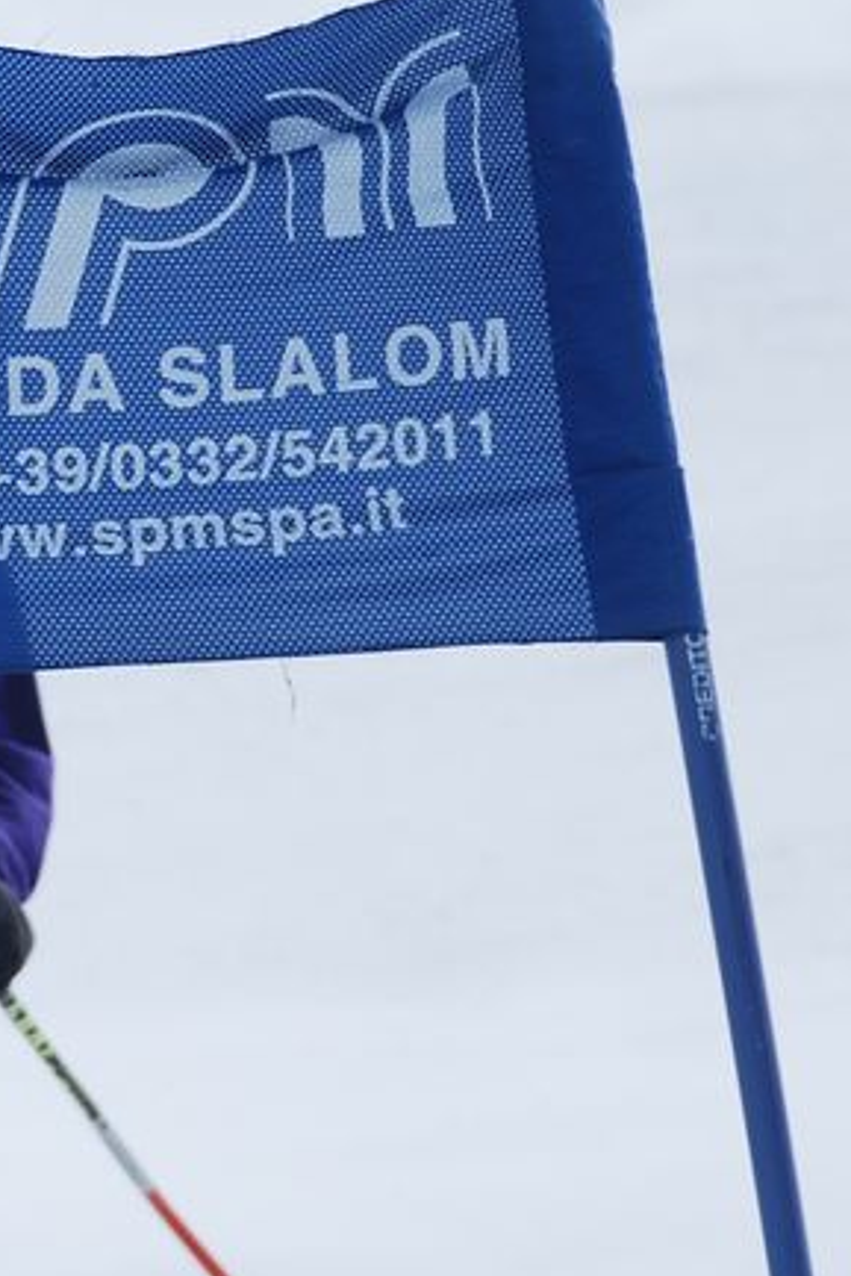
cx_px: -886
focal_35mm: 915
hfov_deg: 1.5
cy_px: 844
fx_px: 32411
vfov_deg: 2.3
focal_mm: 165
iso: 110
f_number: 5.3
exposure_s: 1/1000
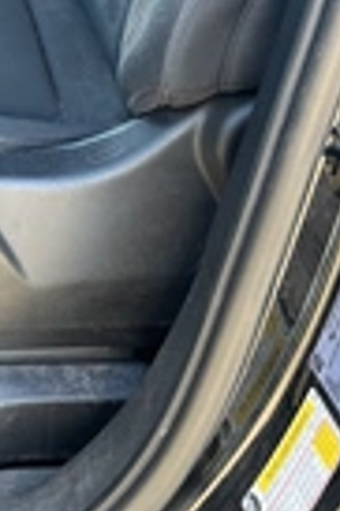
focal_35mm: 79
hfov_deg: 16.6
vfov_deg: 24.1
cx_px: -45
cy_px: -45
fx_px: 1122
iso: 80
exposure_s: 1/121
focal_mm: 5.1
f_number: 1.6
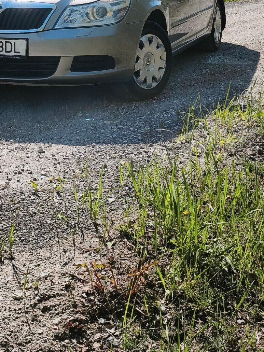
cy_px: 64
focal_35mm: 58
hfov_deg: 24.9
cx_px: 57
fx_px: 590
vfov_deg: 32.2
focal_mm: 6.45
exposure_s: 1/3348
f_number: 1.62
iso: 50
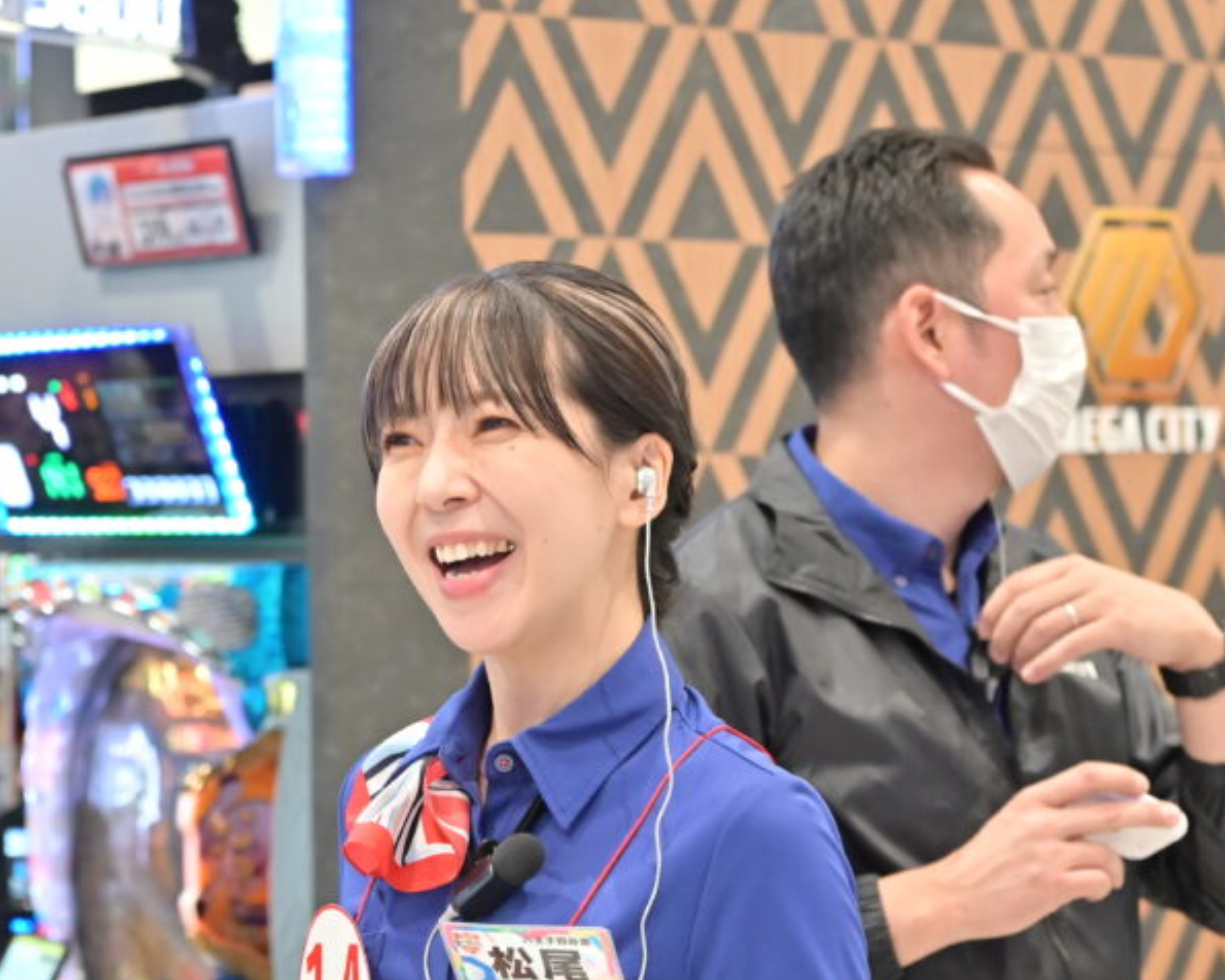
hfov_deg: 17.9
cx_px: 465
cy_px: 634
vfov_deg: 14.4
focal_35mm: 107
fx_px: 3879
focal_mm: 53
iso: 2000
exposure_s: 1/250
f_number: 2.8
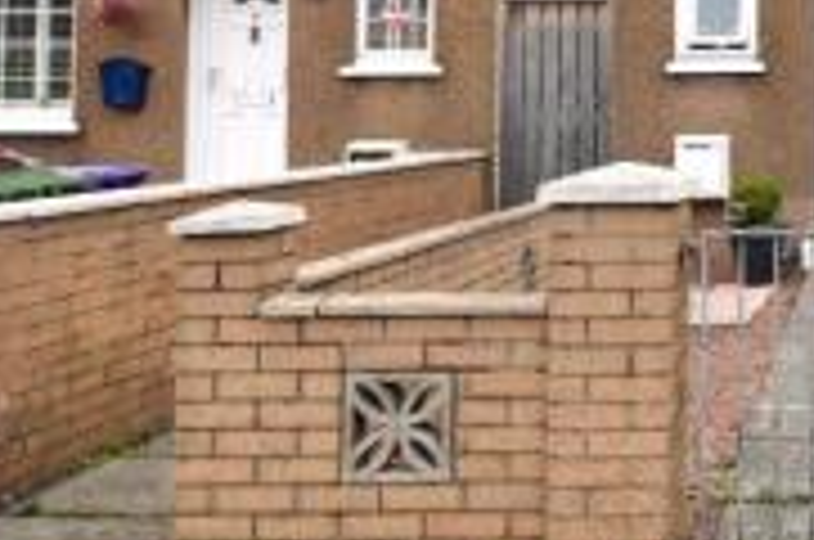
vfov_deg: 25.2
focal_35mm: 51
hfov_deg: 33.9
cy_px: 25
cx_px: 886
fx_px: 1158
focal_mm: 13
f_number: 6.3
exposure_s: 1/160
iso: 100
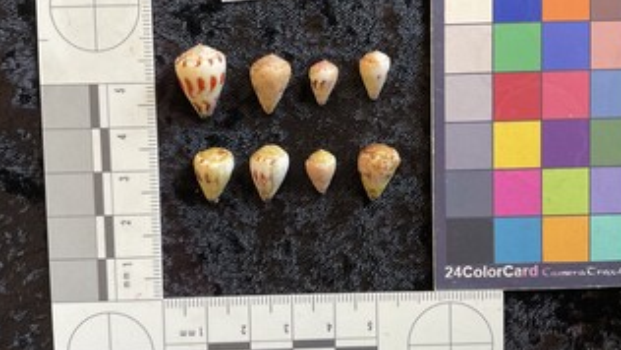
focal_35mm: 35
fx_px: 577
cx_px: 328
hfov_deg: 56.6
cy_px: 174
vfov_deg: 33.8
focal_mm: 3
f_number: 1.8
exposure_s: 1/50
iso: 64
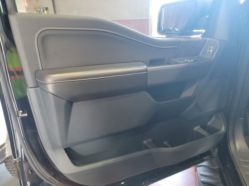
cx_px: 124
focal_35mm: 24
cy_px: 93
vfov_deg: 56.8
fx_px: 173
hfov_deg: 71.6
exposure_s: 1/59
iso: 1223
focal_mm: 6.7
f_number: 1.8
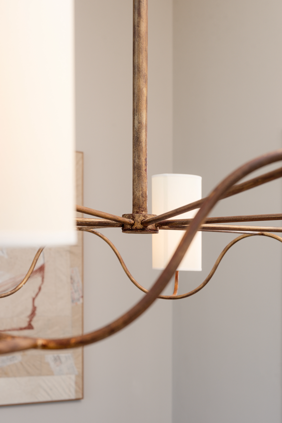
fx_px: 587
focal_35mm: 50
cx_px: 141
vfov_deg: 39.6
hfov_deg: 27.0
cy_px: 212
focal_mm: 50
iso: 200
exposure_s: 1/100
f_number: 8
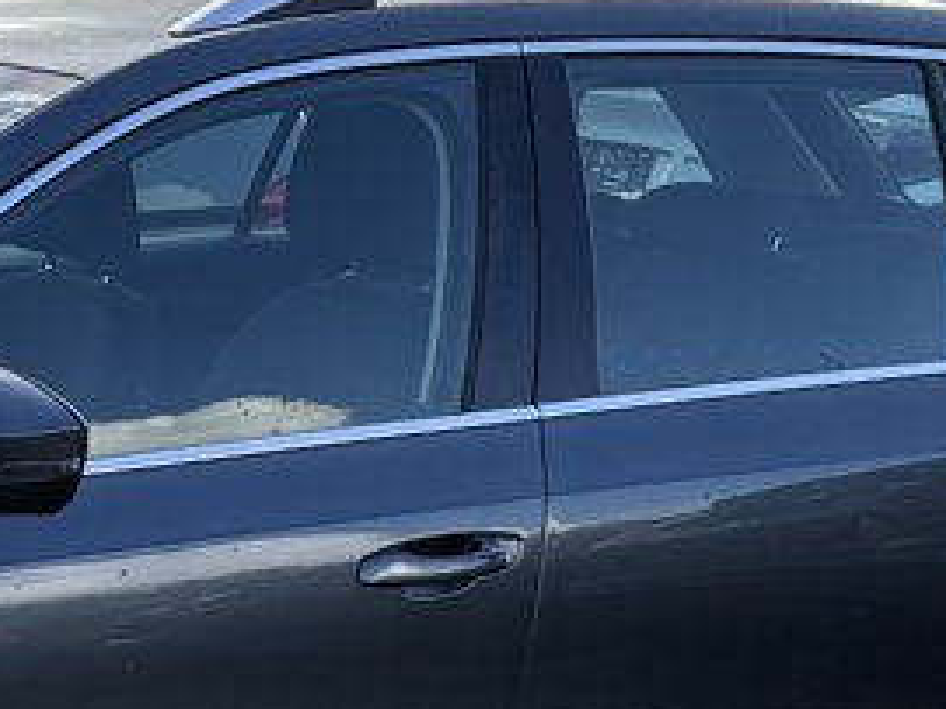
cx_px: -157
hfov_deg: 16.5
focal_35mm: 115
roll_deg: +0.3
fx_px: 3141
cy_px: 793
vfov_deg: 12.6
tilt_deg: -11.6
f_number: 1.6
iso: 64
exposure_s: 1/1337
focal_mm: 5.96
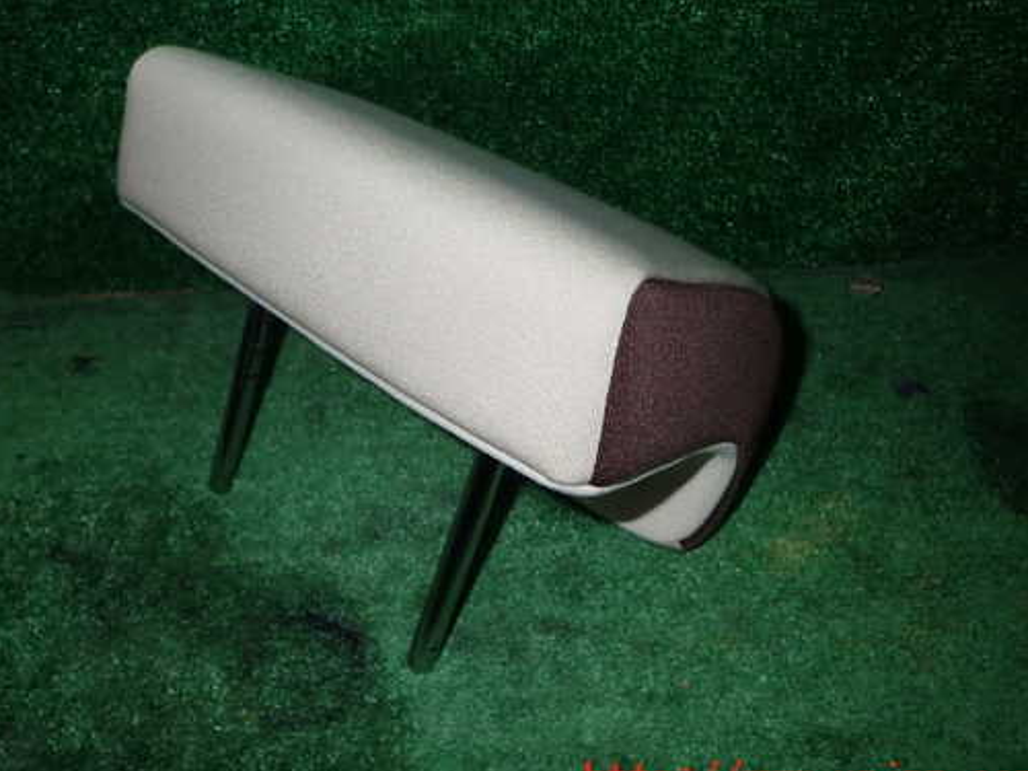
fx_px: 891
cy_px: 345
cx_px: 432
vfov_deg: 46.7
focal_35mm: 30
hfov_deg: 59.6
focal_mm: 4.5
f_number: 5.6
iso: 200
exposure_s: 1/30
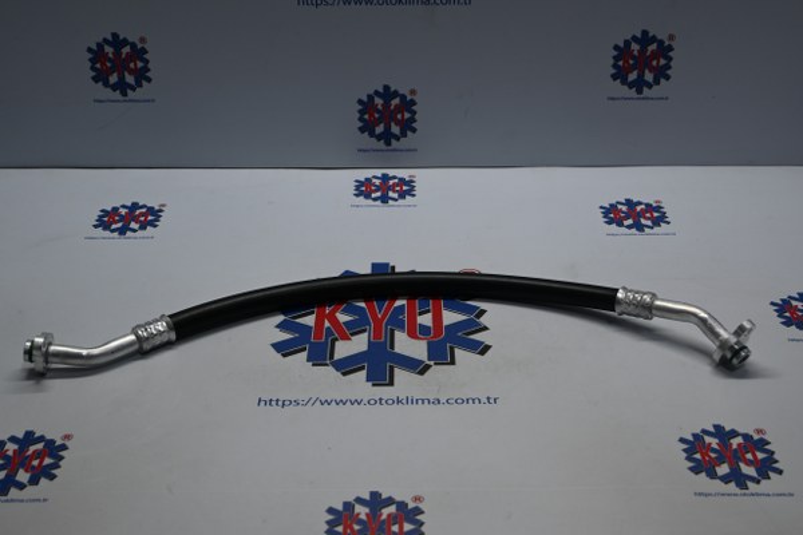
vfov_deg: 27.7
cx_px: 402
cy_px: 268
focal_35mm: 49
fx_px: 1087
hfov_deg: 40.5
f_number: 5
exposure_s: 1/50
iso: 200
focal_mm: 32.5
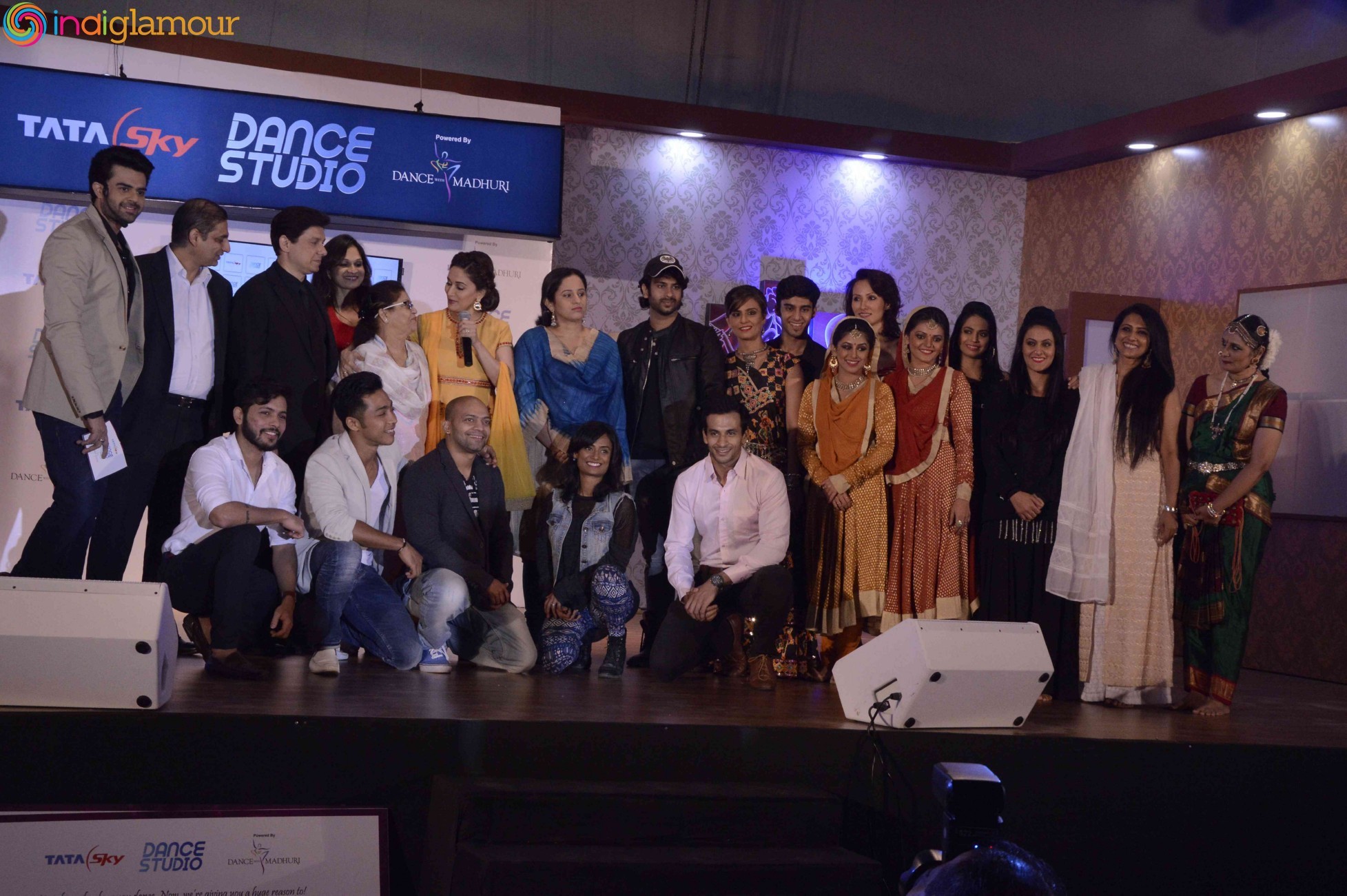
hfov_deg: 33.4
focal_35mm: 60
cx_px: 674
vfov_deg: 22.6
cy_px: 448
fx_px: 2243
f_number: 9
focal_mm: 40
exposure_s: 1/200
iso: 1600
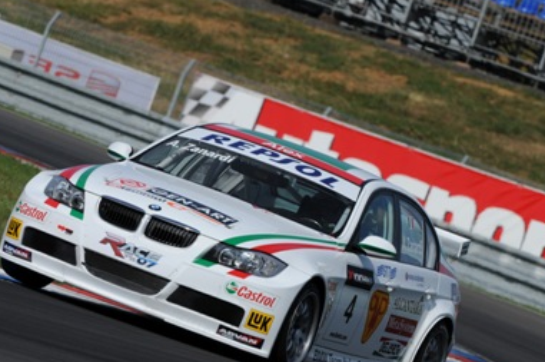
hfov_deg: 3.5
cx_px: 249
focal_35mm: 590
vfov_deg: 2.3
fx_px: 8920
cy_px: 222
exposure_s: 1/1250
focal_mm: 300
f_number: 8
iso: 200
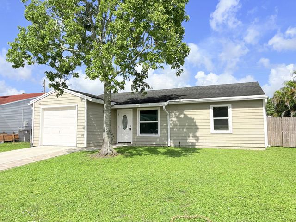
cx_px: 148
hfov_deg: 67.3
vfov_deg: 53.1
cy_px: 111
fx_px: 222
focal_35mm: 26
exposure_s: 1/5814
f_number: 1.6
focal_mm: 5.96
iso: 50
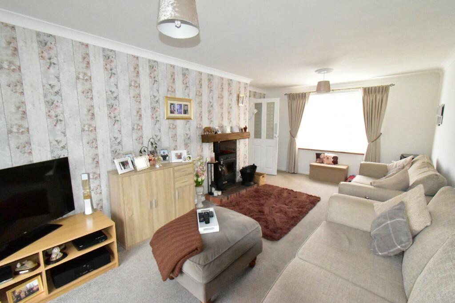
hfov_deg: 100.4
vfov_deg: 77.3
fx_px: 190
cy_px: 152
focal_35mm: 15
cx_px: 228
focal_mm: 10
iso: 12800
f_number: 16
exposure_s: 1/200
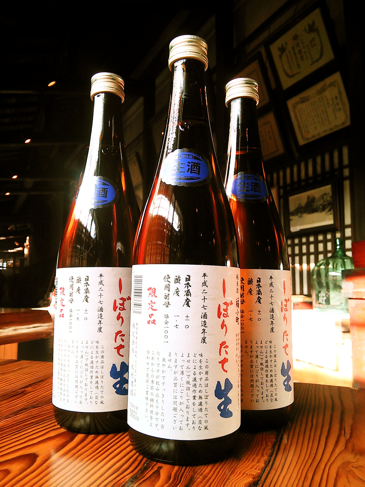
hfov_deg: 49.7
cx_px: 182
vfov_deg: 63.4
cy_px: 244
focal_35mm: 28
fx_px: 394
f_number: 2.5
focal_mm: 4.21
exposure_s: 1/60
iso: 64
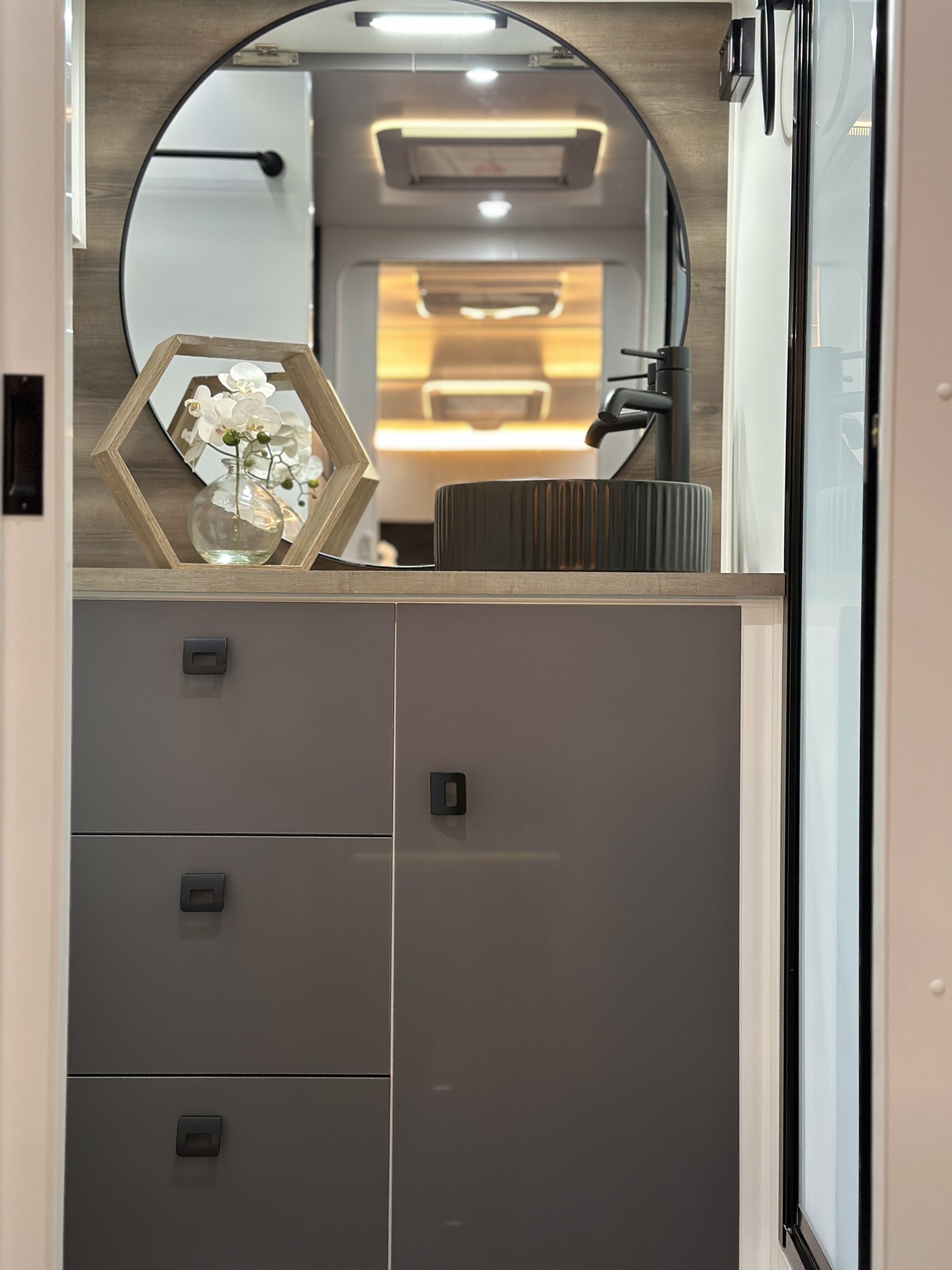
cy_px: 635
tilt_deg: -1.7
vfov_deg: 39.7
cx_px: 476
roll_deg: -1.2
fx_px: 1760
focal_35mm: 48
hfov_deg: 30.3
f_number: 1.78
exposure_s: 1/60
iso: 320
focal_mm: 6.86
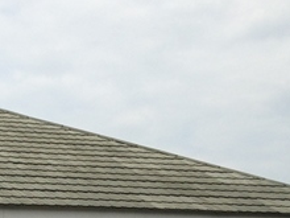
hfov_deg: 16.7
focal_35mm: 109
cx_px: -122
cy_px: 270
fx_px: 913
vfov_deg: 13.2
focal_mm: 4.12
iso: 50
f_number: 2.4
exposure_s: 1/1938
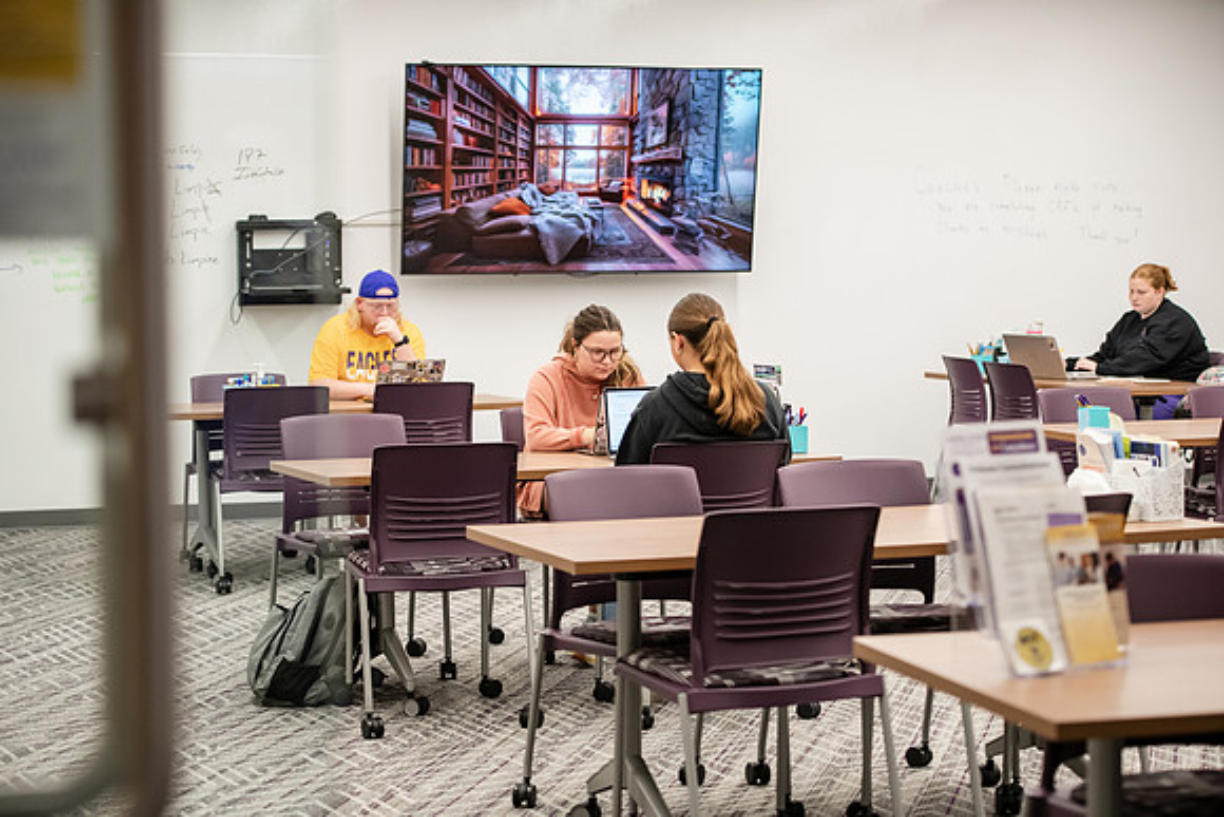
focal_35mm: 70
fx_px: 2380
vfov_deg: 19.5
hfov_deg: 28.8
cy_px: 408
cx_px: 612
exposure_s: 1/200
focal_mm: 70
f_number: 3.2
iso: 1600
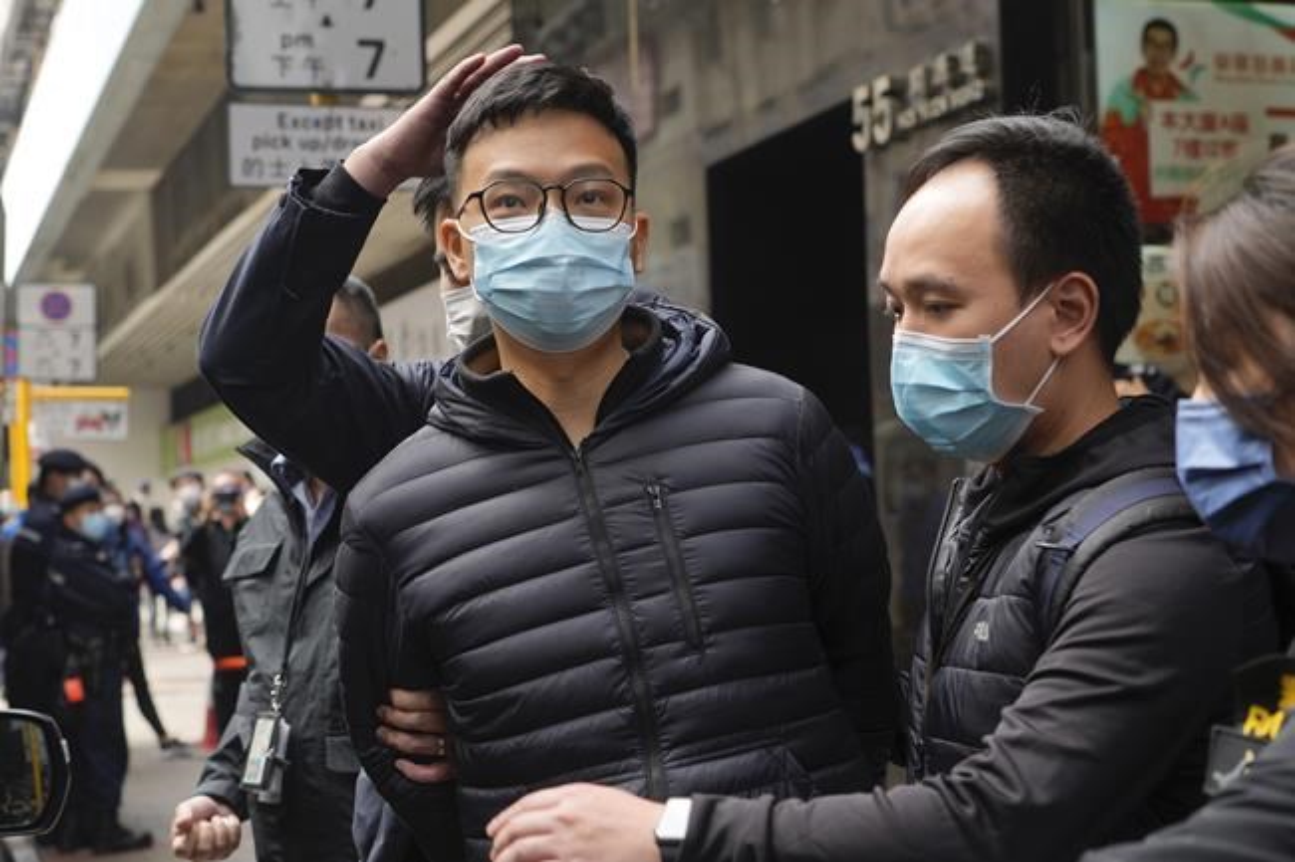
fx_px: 1726
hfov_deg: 41.1
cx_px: 648
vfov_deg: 28.1
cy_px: 431
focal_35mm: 48
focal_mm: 32
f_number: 2.8
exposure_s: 1/400
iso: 160
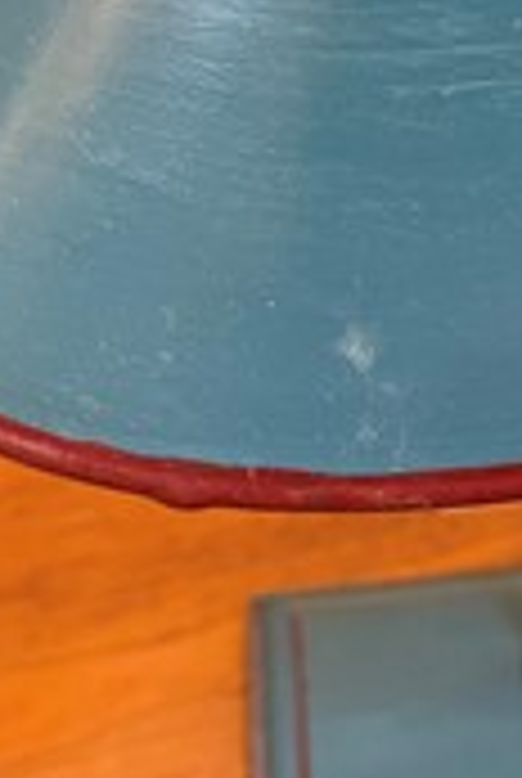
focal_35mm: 60
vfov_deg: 32.2
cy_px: 126
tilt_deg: -44.0
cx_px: 410
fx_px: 1300
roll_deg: +1.0
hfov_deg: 22.4
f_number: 1.6
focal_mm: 5.1
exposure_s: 1/50
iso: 250
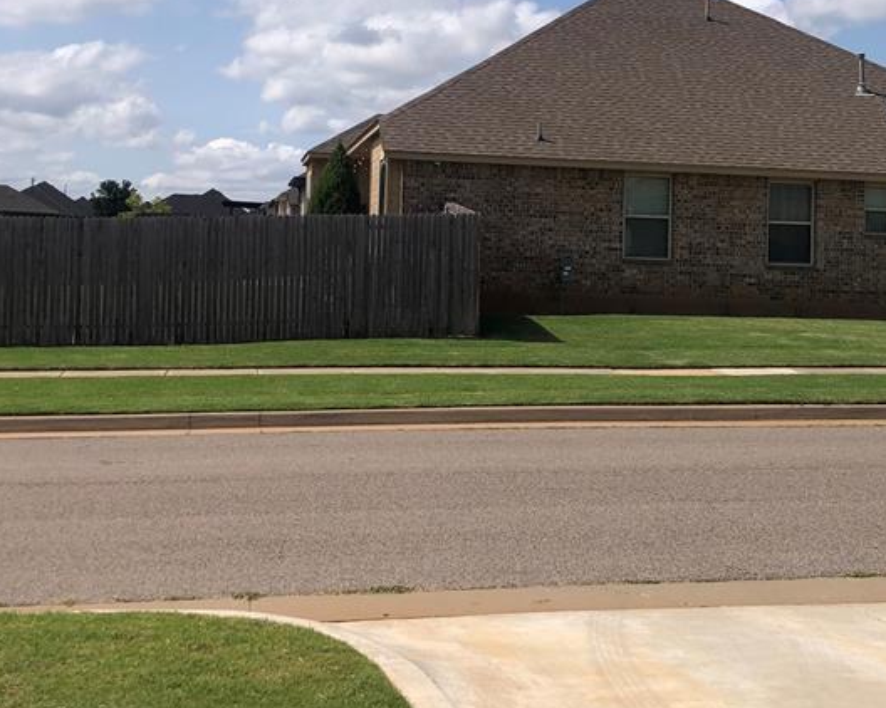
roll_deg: +2.5
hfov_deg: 35.4
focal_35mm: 53
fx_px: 1389
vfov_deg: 28.4
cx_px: 448
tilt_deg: +0.0
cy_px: 232
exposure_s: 1/3745
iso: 25
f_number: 1.8
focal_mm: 3.99
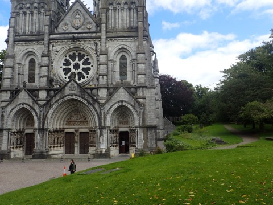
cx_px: 136
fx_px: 197
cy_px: 102
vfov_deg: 54.9
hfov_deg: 69.4
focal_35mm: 25
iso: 100
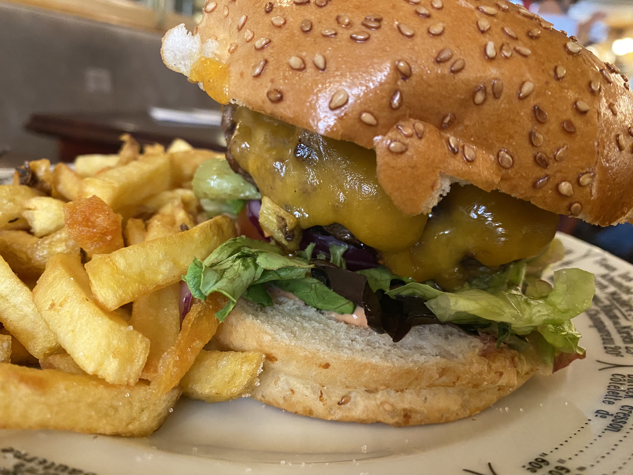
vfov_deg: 54.9
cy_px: 238
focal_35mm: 25
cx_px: 316
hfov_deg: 69.4
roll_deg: -6.6
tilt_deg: -16.5
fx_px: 457
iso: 500
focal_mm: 4.25
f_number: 1.8
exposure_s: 1/50
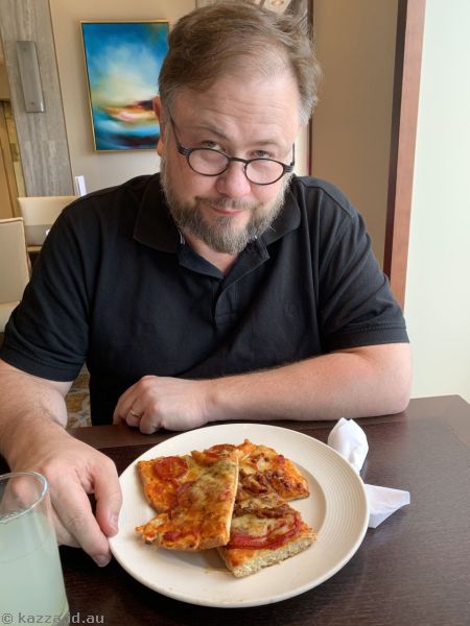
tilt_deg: -17.1
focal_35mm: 26
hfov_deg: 53.1
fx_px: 471
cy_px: 313
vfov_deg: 67.3
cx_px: 235
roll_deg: +0.9
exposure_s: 1/120
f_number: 1.8
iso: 80
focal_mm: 4.25
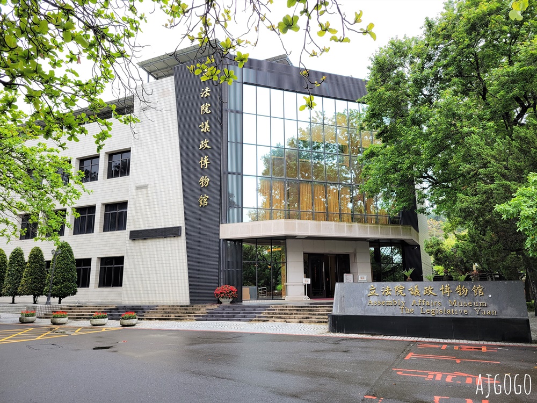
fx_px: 403
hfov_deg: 67.3
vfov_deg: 53.1
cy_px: 202
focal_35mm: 26
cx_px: 268
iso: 40
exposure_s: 1/320
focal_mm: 5.4
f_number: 1.8
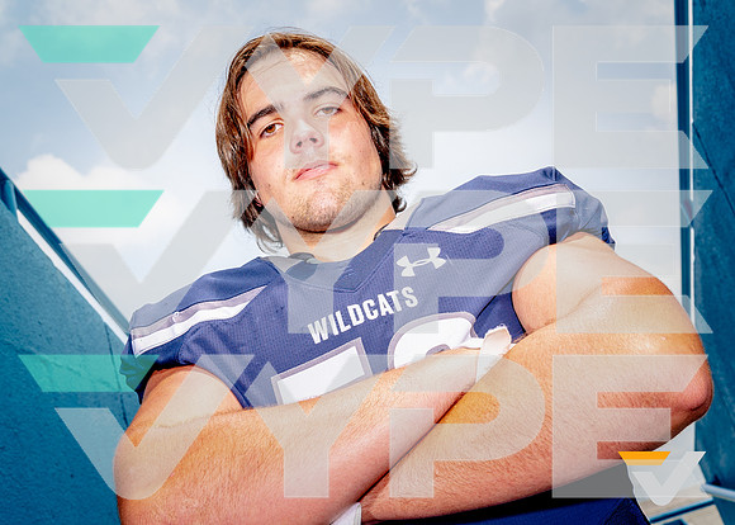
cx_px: 362
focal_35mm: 44
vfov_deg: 31.9
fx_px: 917
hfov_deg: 43.7
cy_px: 262
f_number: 9.5
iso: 100
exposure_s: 1/125
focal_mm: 42
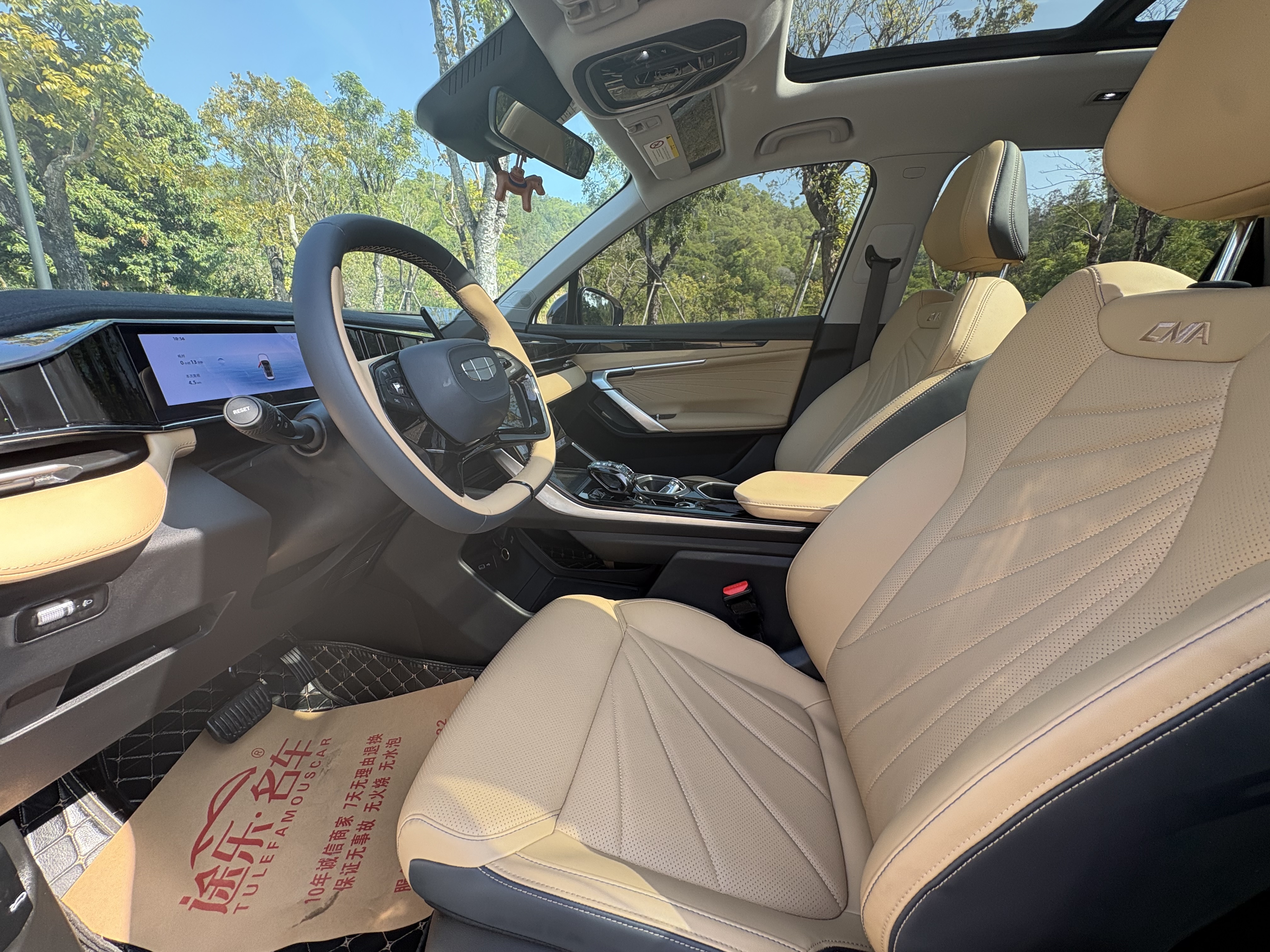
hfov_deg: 102.1
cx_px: 635
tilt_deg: -14.6
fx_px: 514
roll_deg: -0.8
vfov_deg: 85.7
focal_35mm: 14
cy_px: 476
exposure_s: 1/99
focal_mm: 2.22
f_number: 2.2
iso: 50
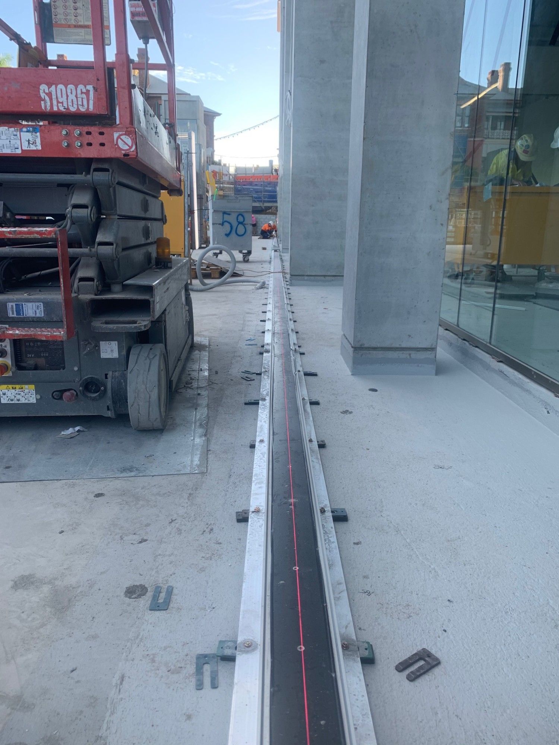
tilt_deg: -14.2
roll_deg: -0.7
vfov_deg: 67.3
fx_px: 560
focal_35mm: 26
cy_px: 372
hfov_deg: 53.1
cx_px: 280
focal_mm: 4.25
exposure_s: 1/216
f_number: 1.8
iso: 25
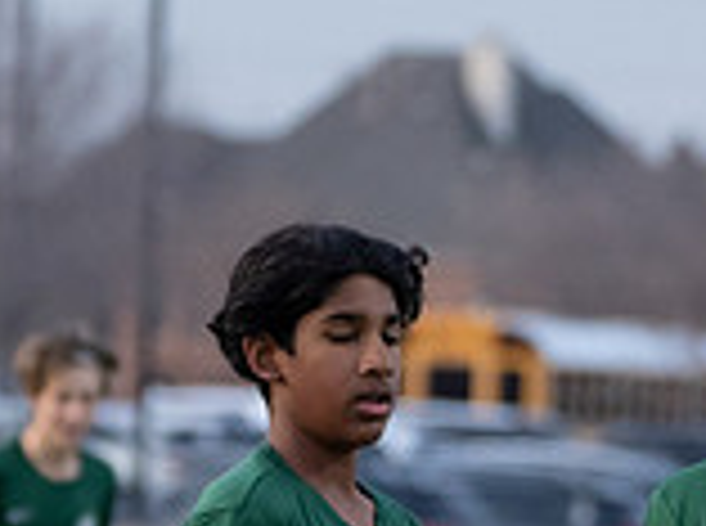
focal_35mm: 853
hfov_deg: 2.3
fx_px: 17357
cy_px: 805
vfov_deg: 1.7
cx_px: 690
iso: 2000
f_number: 5.6
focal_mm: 187
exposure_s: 1/1250
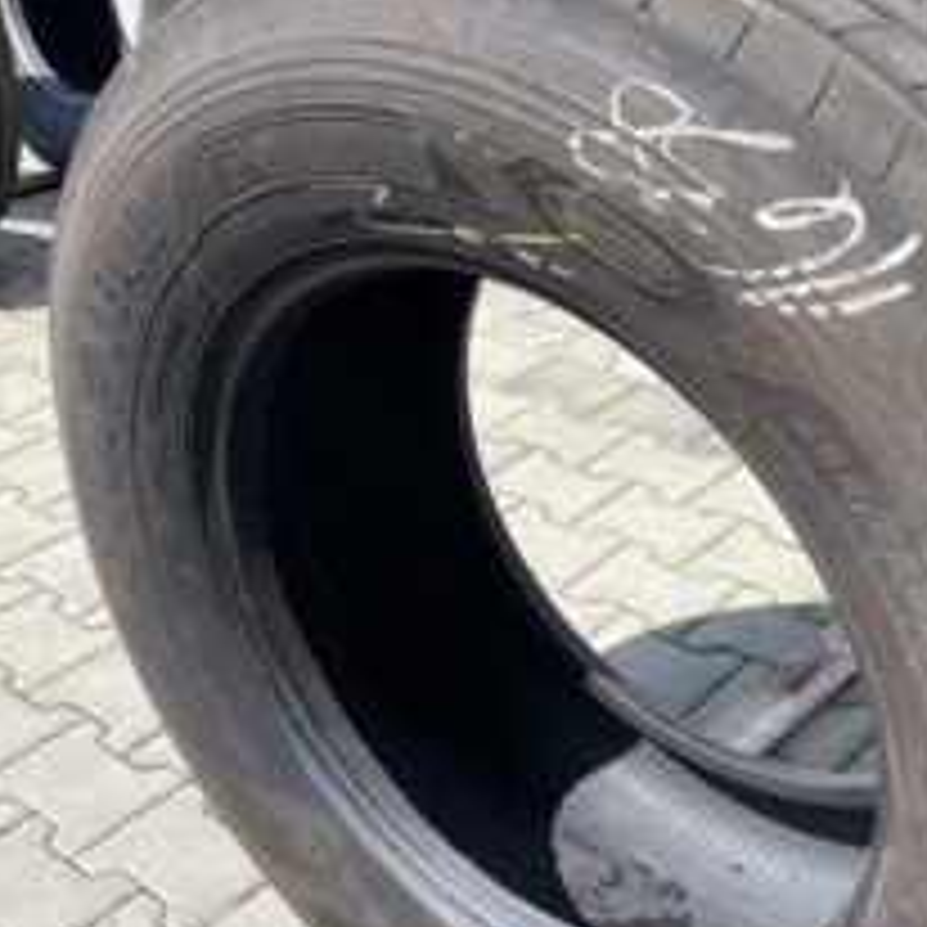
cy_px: 493
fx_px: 1454
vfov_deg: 35.3
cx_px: 630
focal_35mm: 48
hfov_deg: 35.0
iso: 32
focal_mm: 4.25
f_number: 1.8
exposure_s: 1/1157
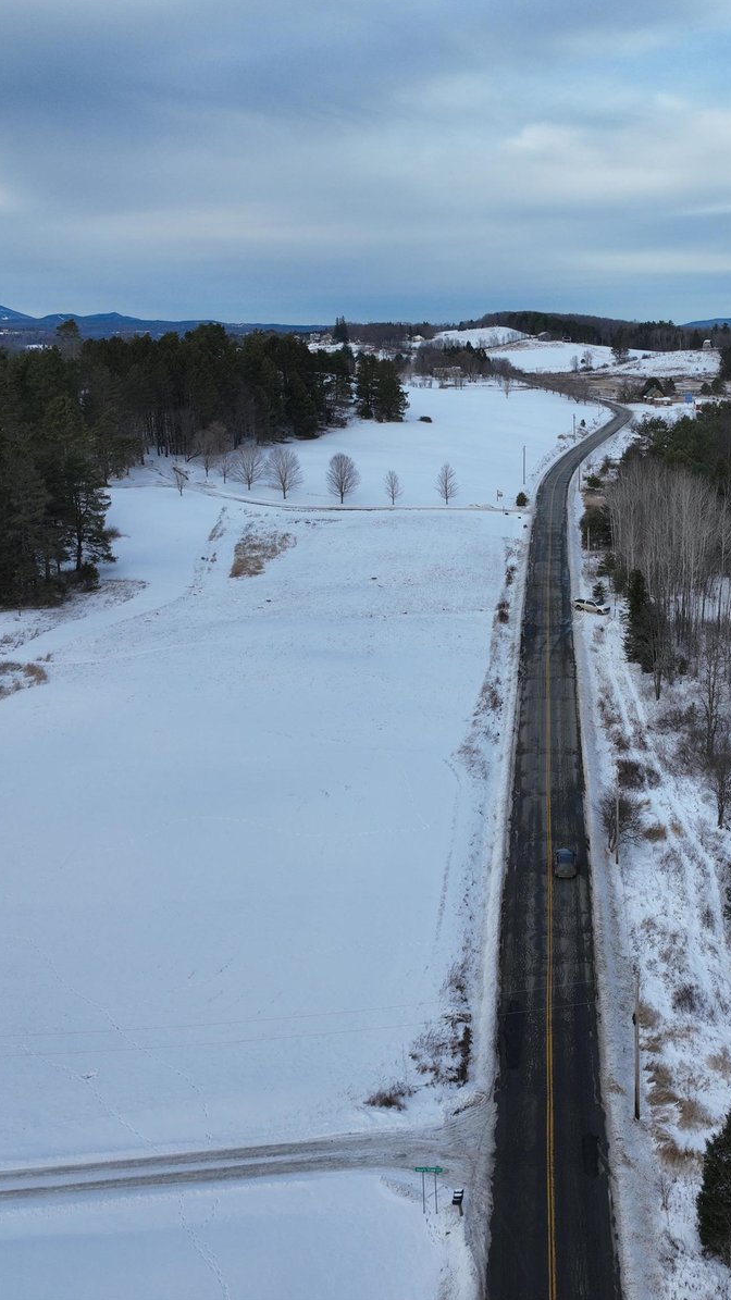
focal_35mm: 35
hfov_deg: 33.0
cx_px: 553
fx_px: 1206
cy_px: 649
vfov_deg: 56.6
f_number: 2.8
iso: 100
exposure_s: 1/800
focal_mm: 12.29
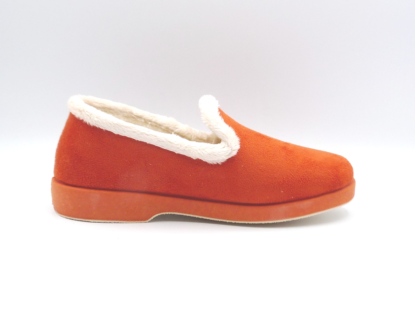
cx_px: 208
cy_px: 156
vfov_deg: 30.3
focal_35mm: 48
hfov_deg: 39.7
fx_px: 575
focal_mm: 4.8
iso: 100
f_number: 4.5
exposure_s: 1/200
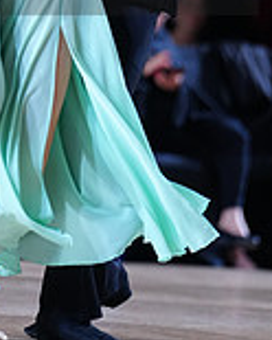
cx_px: -43
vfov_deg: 2.8
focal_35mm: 701
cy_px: -57
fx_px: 7054
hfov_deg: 2.2
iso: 1250
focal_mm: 200
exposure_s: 1/640
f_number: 2.8
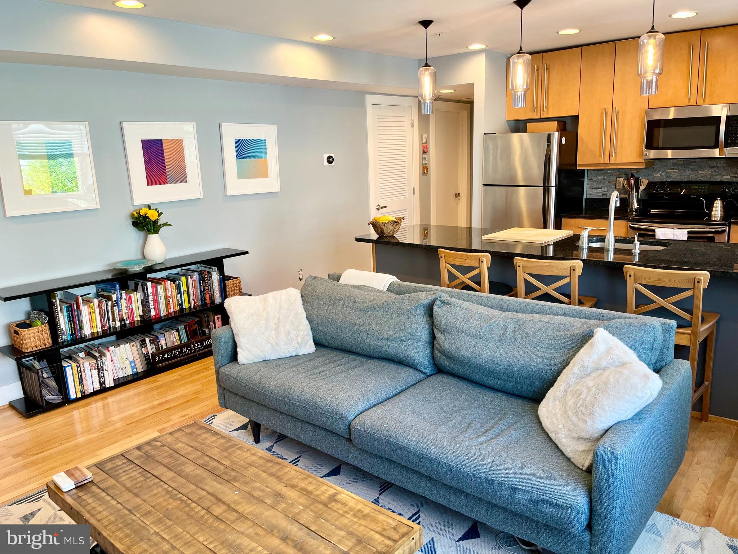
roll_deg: +1.9
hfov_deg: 67.3
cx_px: 369
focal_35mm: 26
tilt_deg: -13.4
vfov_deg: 53.1
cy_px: 277
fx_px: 554
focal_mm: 5.1
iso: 80
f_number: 1.6
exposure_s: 1/60
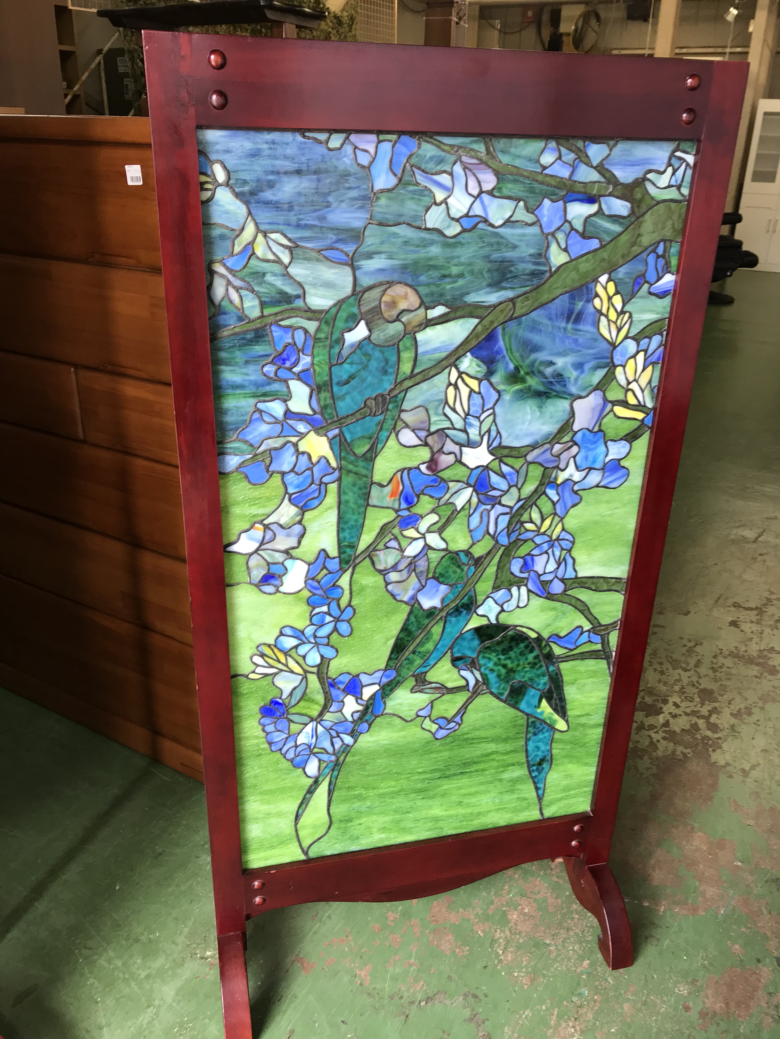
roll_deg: -1.0
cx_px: 390
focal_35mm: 28
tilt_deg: -22.8
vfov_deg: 63.4
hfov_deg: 49.7
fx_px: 841
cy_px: 520
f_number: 1.8
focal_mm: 3.99
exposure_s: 1/50
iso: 32
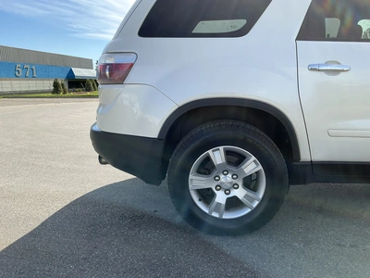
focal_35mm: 28
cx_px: 185
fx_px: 299
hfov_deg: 63.4
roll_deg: +2.1
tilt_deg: -9.3
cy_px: 139
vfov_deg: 49.7
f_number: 1.8
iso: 25
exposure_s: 1/1076
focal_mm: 3
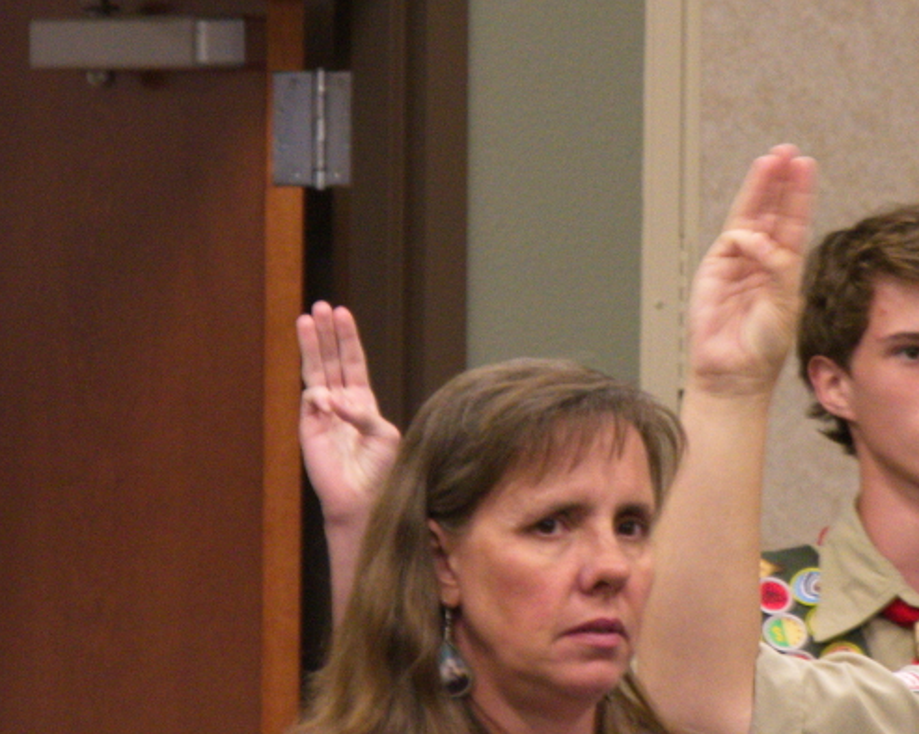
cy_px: 313
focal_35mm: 487
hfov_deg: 4.0
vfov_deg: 3.2
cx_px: 658
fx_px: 13241
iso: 3200
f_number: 5.5
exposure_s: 1/80
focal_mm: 120
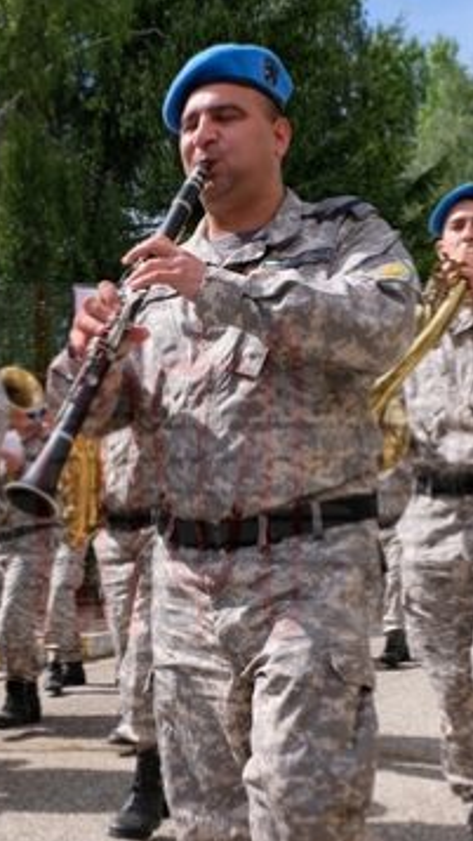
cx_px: 224
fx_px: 1092
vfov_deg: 42.0
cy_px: 464
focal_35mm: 49
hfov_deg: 24.4
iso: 400
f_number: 8
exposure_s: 1/500
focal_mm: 16
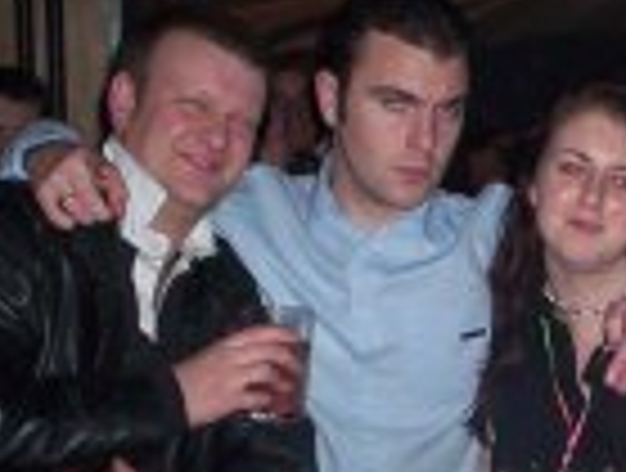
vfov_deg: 13.6
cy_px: 288
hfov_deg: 17.6
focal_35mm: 109
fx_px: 1976
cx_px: 603
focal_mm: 4.99
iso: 140
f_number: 4.5
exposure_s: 1/60
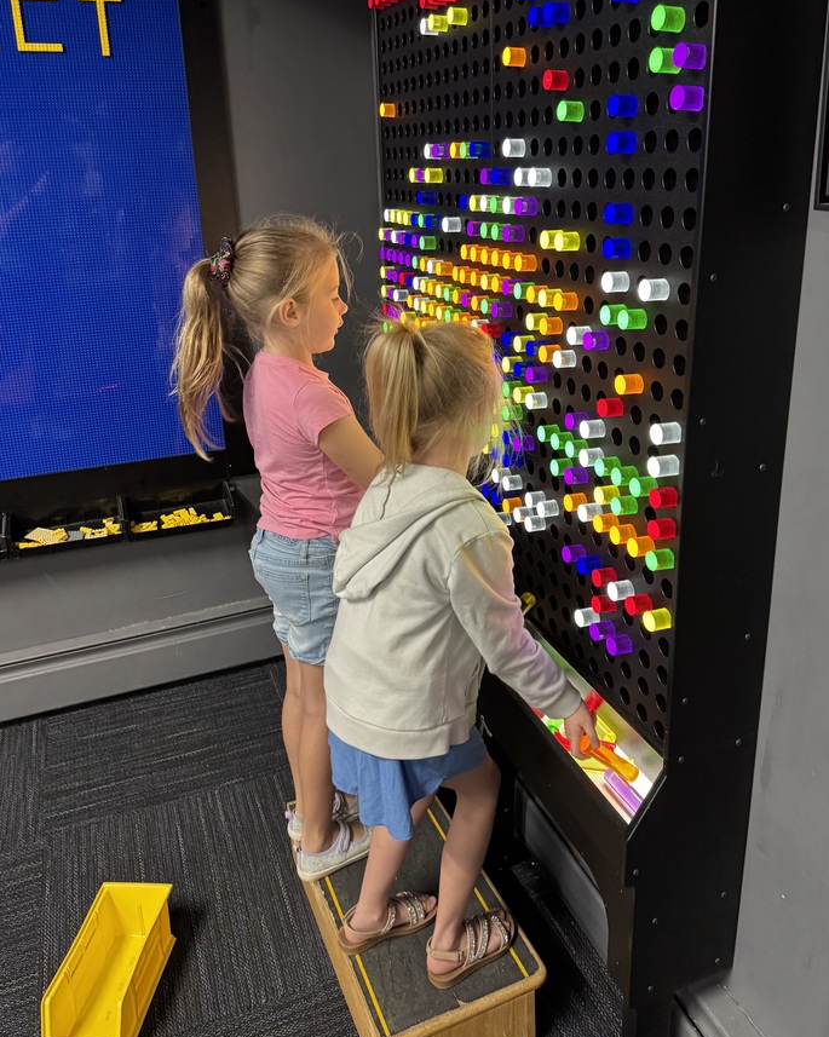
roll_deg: +1.4
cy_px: 434
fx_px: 859
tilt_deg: -16.3
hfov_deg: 51.5
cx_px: 444
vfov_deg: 61.9
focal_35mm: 28
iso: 400
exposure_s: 1/60
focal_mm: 6.76
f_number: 1.78
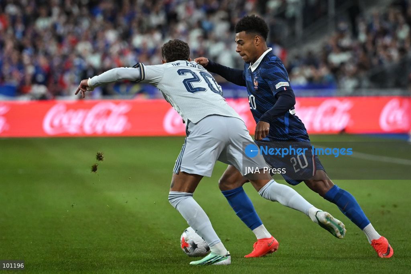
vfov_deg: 6.9
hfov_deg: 10.3
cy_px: 137
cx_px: 206
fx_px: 2283
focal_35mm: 200
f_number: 2.8
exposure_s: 1/2500
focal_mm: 200
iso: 2000
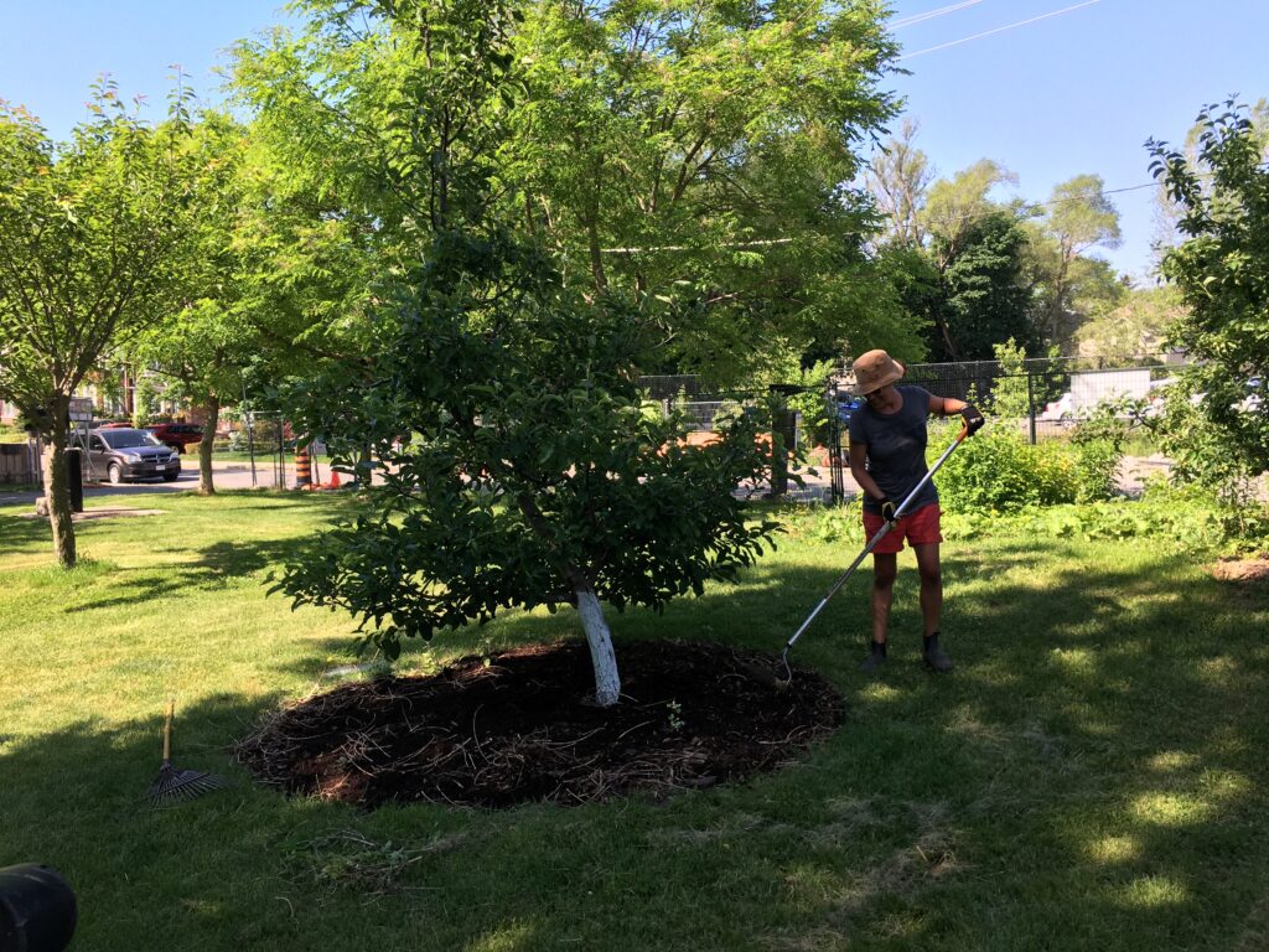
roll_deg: -0.4
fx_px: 1063
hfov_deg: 61.7
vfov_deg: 48.2
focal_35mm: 29
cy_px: 476
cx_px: 634
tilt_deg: -3.8
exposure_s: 1/493
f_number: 2.2
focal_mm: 4.15
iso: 25
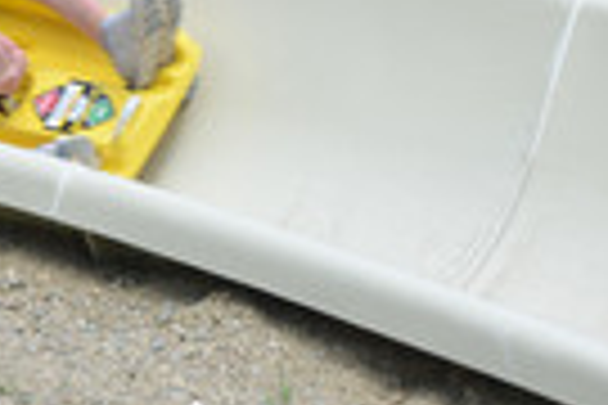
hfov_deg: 3.6
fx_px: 9761
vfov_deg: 2.4
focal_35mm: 578
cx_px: -180
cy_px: 124
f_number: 6.3
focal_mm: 195
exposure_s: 1/640
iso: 400
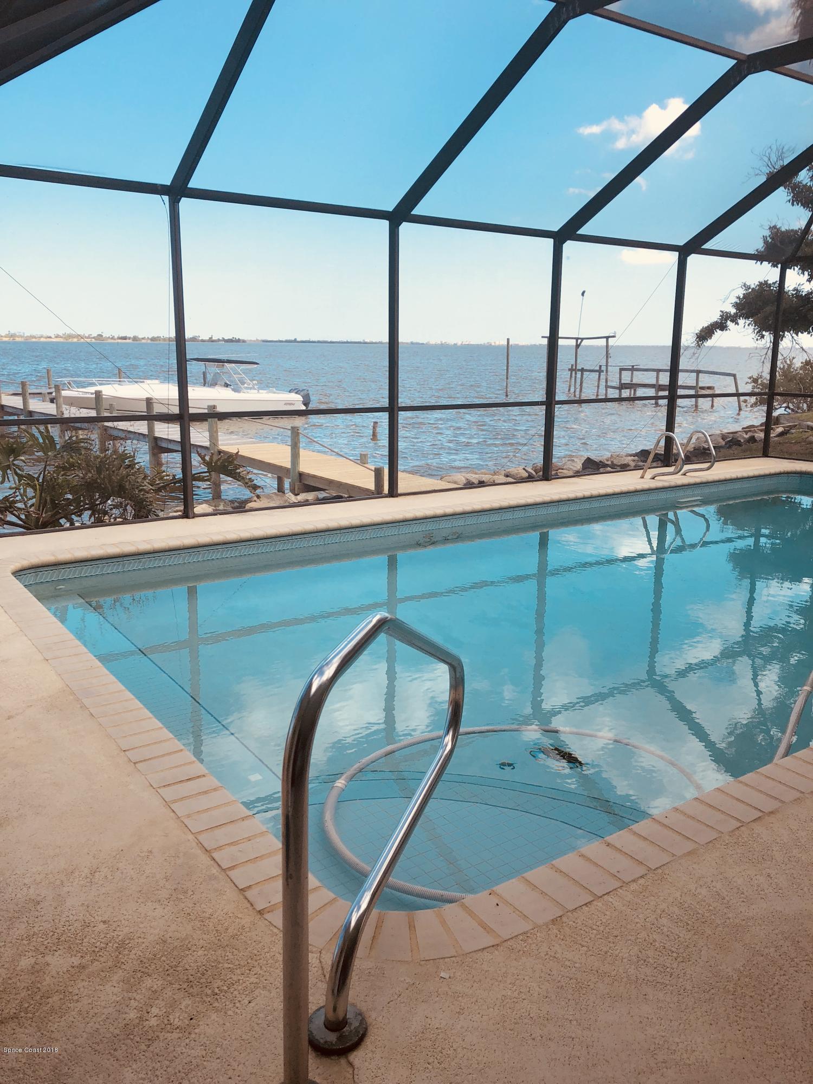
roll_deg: -0.7
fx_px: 877
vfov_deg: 63.4
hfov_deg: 49.7
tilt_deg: -13.5
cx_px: 406
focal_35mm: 28
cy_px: 542
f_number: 1.8
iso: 20
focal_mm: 3.99
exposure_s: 1/941
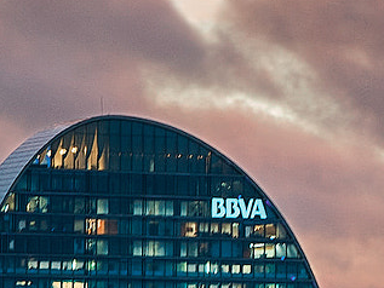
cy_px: 218
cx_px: 713
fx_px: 4028
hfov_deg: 5.4
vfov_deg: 4.1
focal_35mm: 363
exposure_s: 1/3
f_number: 7.1
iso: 200
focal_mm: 50
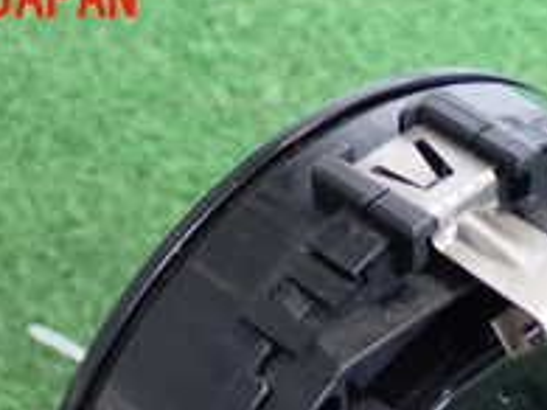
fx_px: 1990
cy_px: 595
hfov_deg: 15.5
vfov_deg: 11.3
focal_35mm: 126
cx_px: 468
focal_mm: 7.31
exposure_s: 1/40
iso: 800
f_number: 2.8
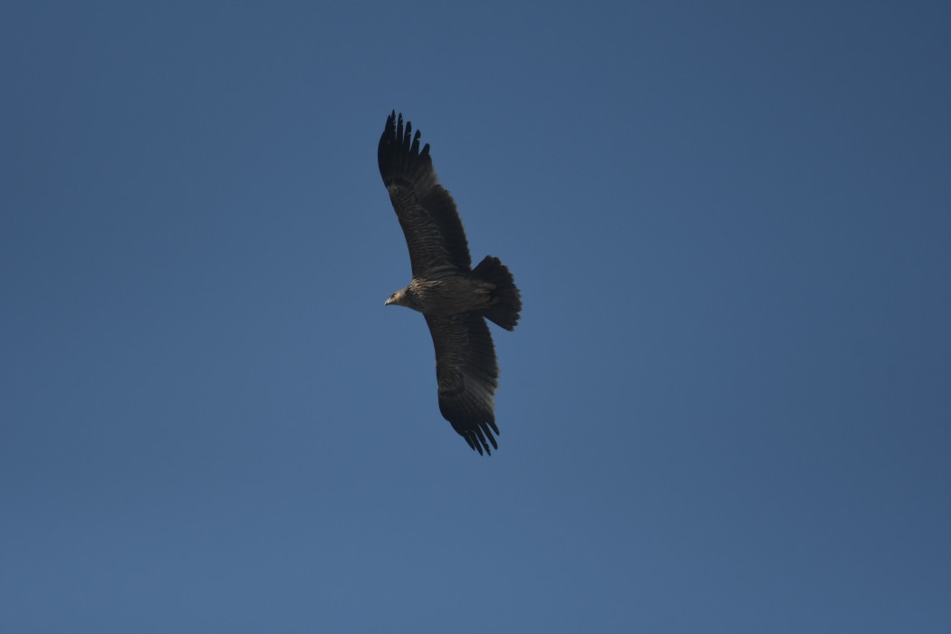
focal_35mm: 750
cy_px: 317
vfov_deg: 1.8
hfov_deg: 2.7
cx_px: 476
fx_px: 19811
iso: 400
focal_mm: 500
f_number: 5.6
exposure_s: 1/6400
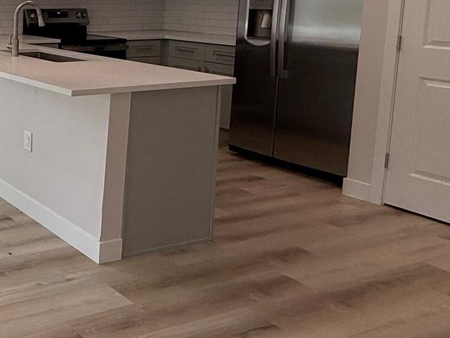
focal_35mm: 42
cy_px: 46
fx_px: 546
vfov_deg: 32.9
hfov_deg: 34.1
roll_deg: +0.4
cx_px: -115
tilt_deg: -5.0
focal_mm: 2.22
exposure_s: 1/173
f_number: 2.2
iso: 64
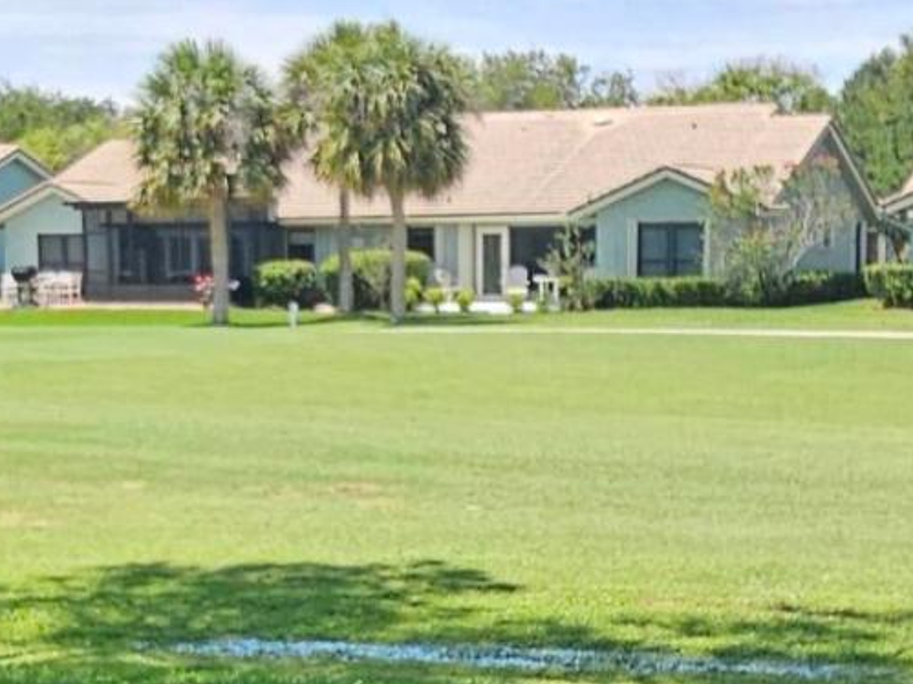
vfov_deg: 19.4
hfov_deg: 26.0
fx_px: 1978
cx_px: 448
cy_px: 554
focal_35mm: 75
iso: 50
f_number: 2.2
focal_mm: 2.2
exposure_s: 1/539
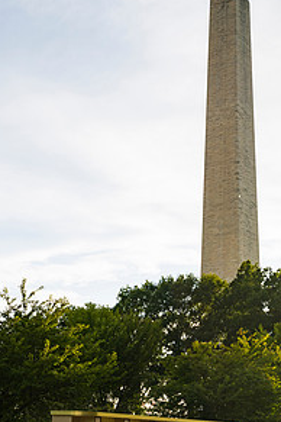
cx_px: 133
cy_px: 258
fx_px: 796
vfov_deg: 29.6
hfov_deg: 20.0
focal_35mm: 68
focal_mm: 44
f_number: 3.5
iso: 64
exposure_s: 1/800
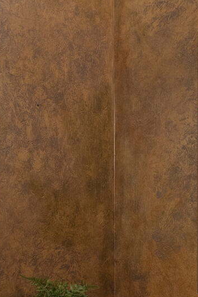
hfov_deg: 23.0
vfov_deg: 35.3
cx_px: -11
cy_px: 198
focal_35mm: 56
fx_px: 462
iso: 200
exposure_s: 1/2.5
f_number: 9
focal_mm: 15
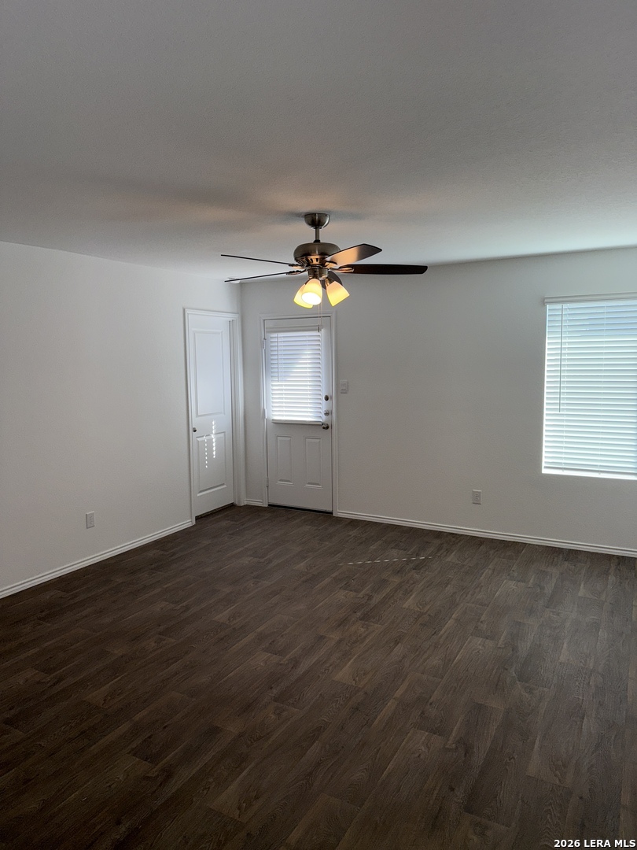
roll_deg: +1.3
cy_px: 425
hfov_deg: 56.8
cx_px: 318
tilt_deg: -4.7
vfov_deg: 71.6
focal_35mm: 24
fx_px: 589
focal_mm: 6.76
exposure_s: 1/353
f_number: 1.78
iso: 50
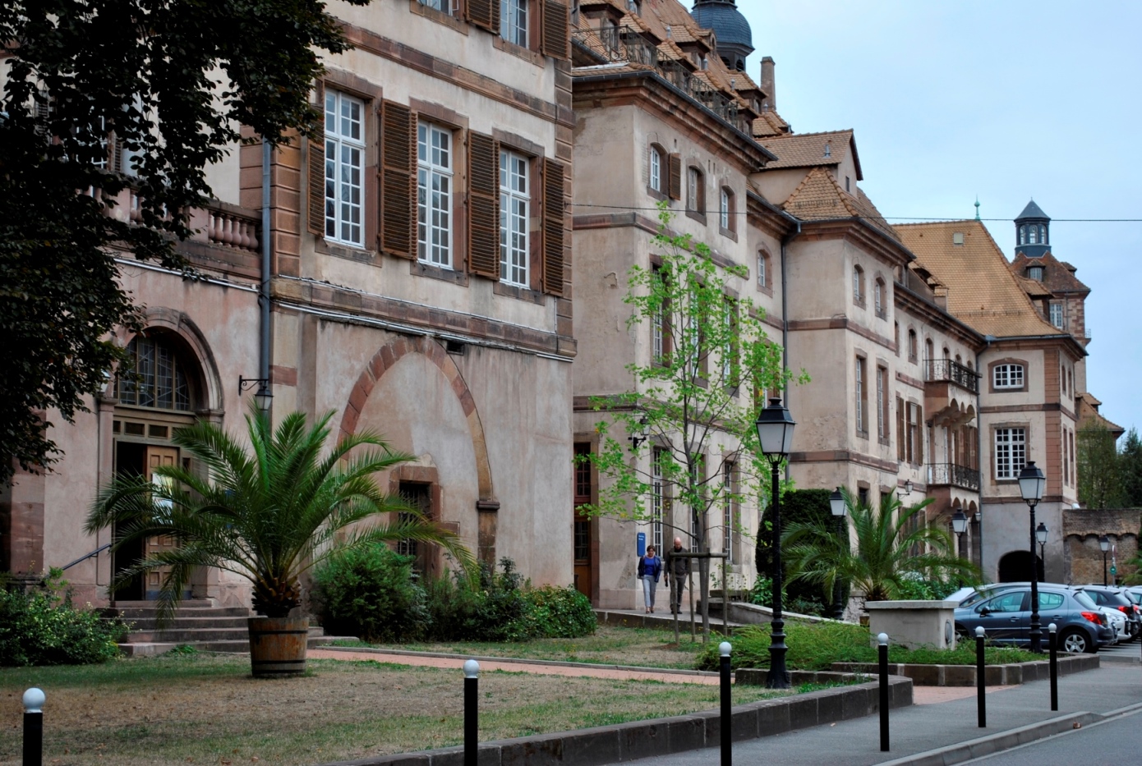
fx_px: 2289
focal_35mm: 72
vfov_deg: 19.0
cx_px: 571
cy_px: 383
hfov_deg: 28.0
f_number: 5.6
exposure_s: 1/125
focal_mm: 48
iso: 100
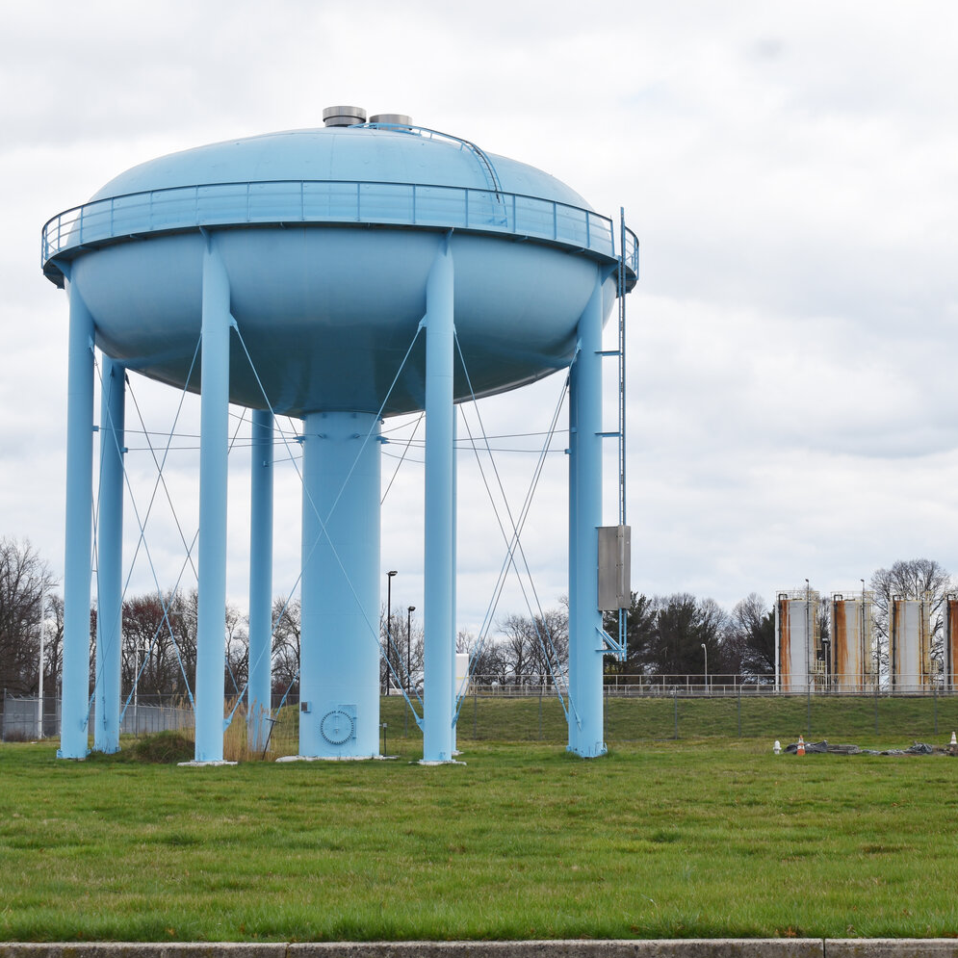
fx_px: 2286
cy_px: 480
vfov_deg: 23.7
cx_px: 583
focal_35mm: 73
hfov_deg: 23.6
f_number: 8
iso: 100
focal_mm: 38
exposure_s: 1/250
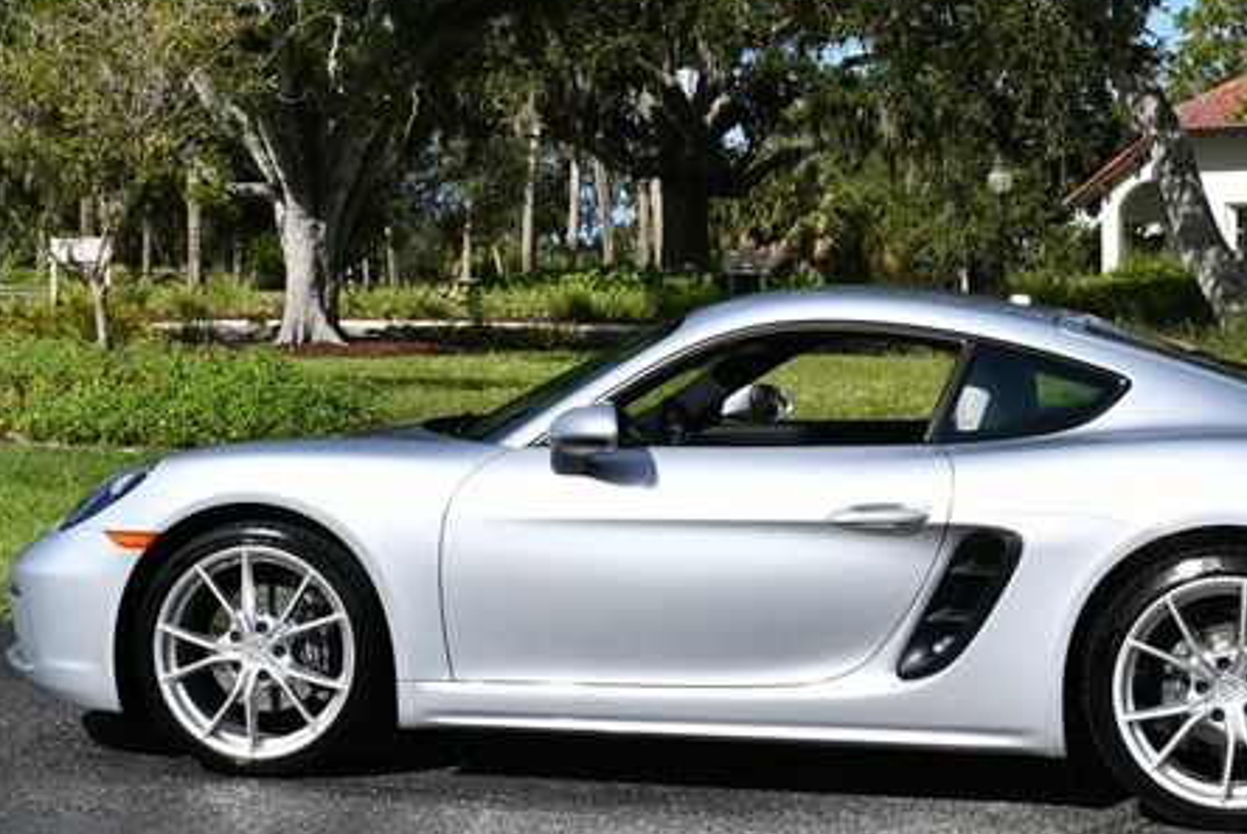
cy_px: 334
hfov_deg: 27.9
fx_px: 2496
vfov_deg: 18.9
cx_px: 843
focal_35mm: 72
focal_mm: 25
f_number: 9
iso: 100
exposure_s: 1/320
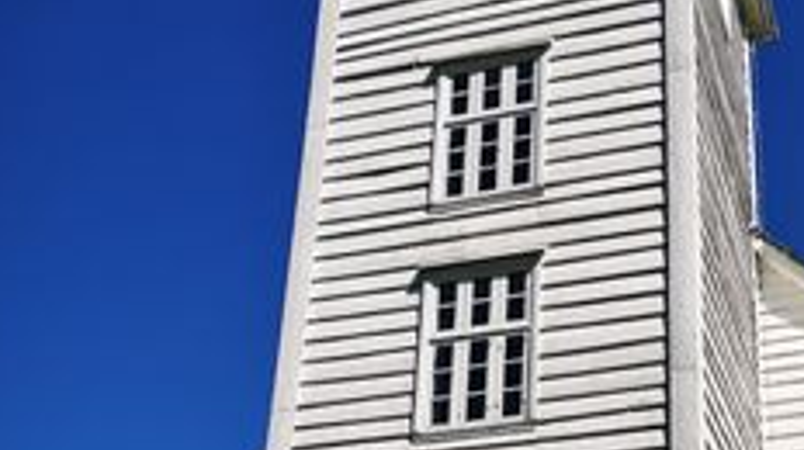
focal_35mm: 65
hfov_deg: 32.0
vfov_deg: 18.0
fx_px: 1384
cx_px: 572
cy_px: 467
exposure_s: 1/4673
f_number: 1.8
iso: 50
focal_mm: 5.58
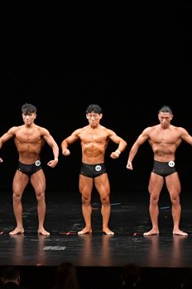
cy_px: 163
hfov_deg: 6.6
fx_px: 1656
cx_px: 61
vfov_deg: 9.9
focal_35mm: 207
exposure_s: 1/400
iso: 3200
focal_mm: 62
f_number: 5.6
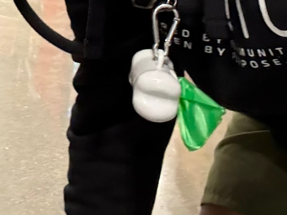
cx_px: -61
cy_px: -140
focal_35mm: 78
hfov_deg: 22.9
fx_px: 647
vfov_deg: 16.6
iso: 320
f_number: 1.9
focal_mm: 2.69
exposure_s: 1/40
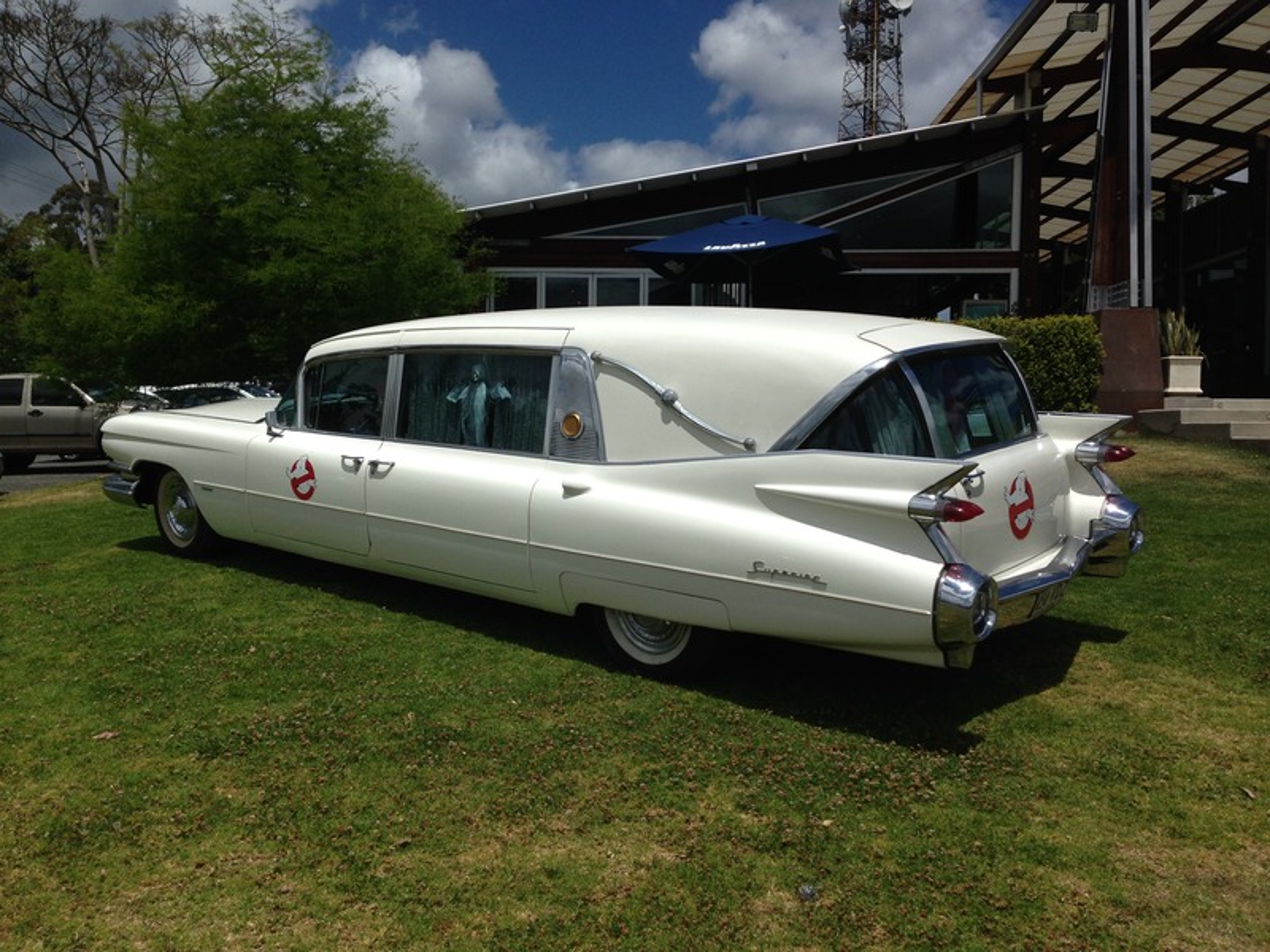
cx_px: 635
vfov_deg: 42.9
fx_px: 1211
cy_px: 476
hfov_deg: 55.4
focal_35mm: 33
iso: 50
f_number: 2.4
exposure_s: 1/4525
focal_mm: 4.12
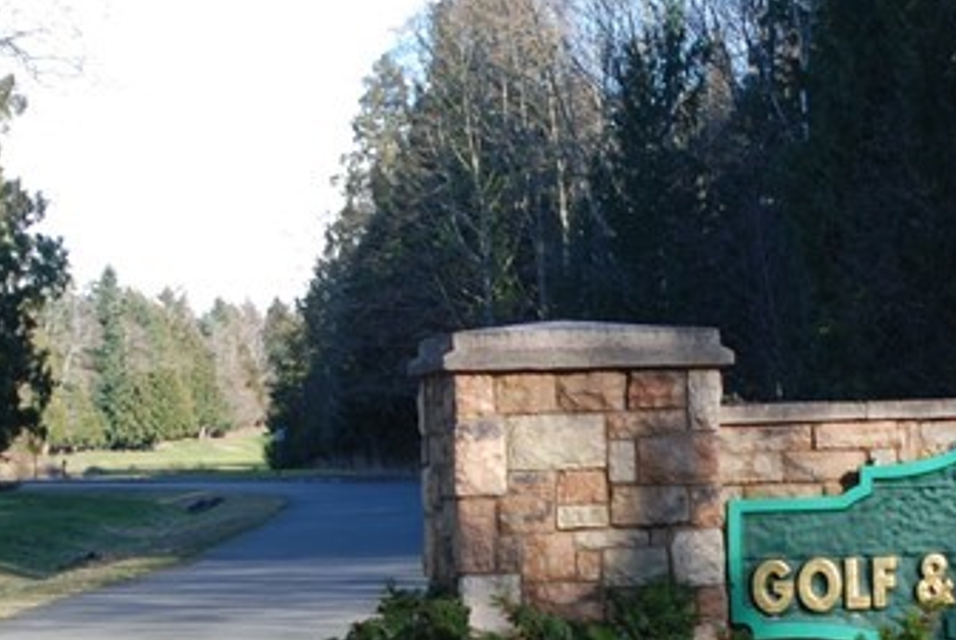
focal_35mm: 116
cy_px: 466
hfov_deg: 17.5
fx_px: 3084
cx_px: 758
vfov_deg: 11.8
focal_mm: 24
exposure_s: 1/200
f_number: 4
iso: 100
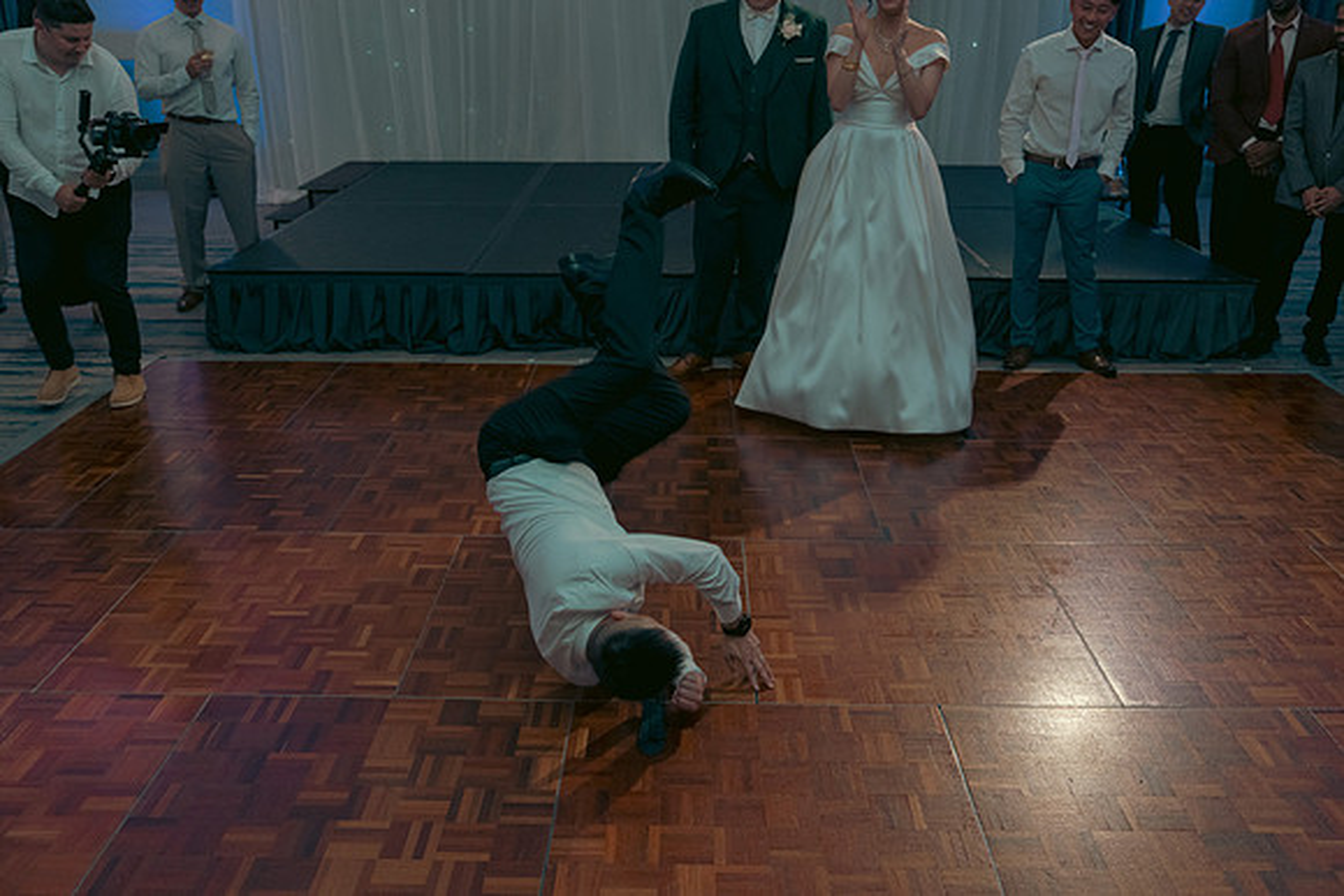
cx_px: 672
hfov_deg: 61.9
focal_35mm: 30
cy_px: 448
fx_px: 1120
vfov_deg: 43.6
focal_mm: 30
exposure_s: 1/160
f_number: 3.5
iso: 2500
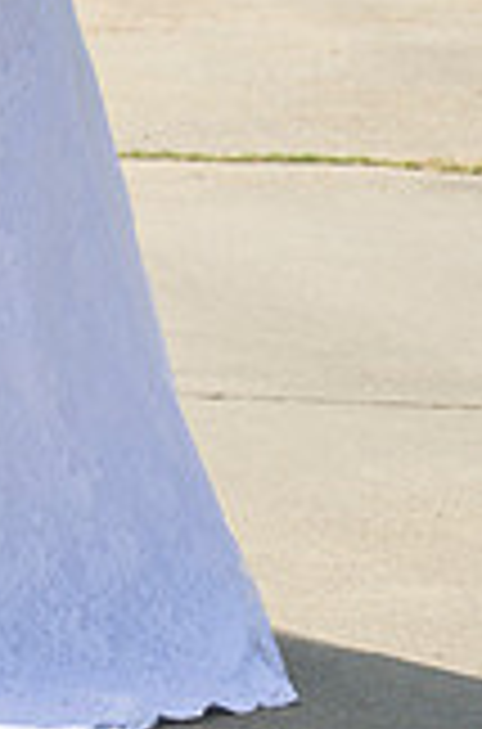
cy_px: -90
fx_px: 7034
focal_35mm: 348
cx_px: -119
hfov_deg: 3.9
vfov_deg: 5.9
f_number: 7.1
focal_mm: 125
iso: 250
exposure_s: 1/250
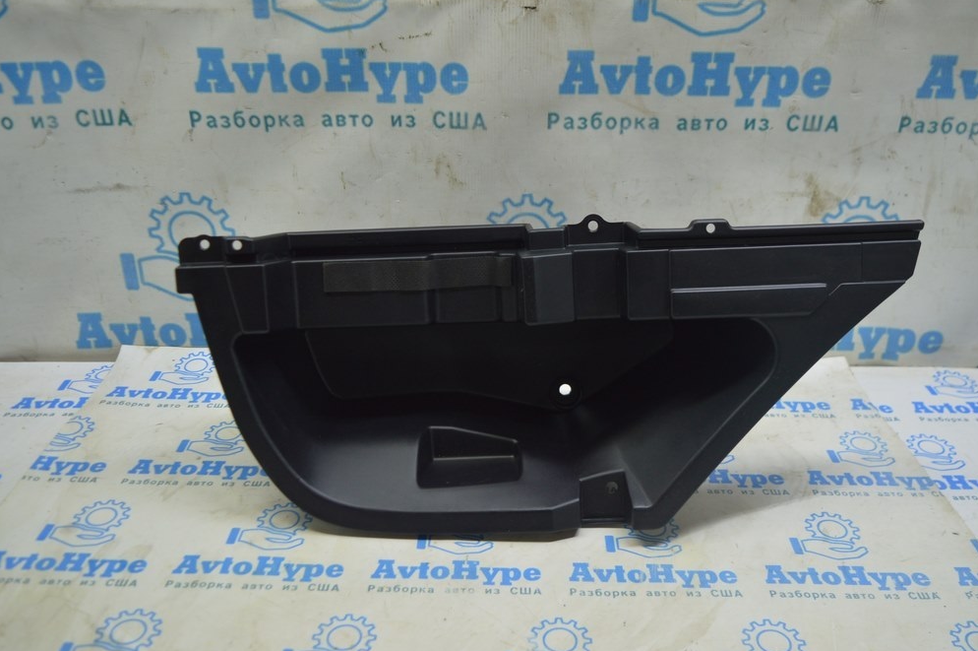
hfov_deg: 55.8
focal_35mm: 34
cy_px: 327
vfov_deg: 38.8
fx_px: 923
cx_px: 502
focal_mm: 22
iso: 400
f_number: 3.8
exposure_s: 1/50
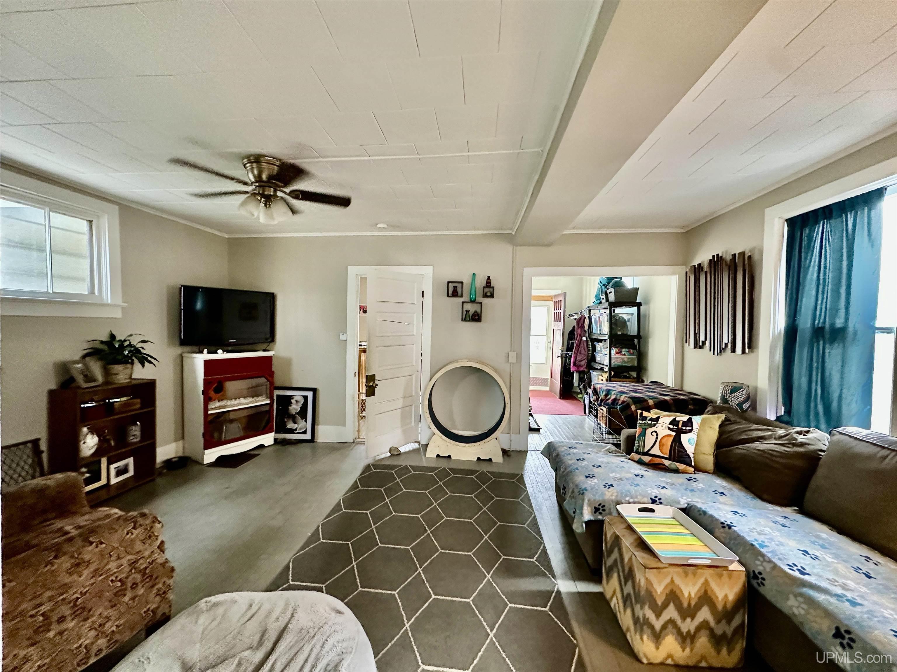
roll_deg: -2.5
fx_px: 363
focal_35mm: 14
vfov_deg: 85.7
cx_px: 448
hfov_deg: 102.1
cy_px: 336
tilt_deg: -0.5
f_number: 2.2
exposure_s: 1/60
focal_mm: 2.22
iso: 640
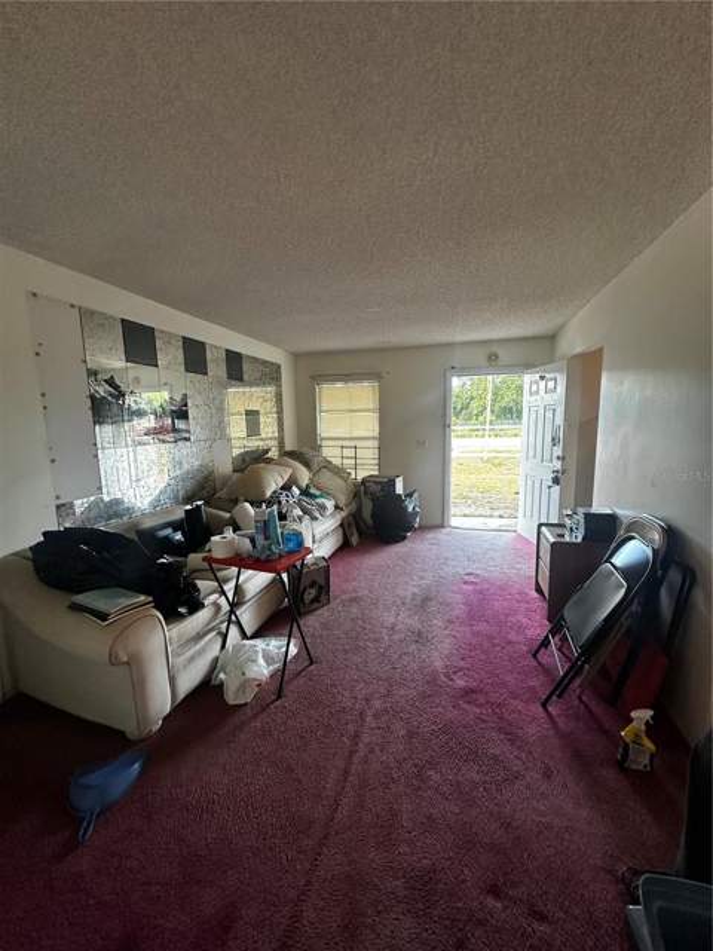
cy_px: 476
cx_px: 356
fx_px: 384
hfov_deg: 85.7
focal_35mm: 14
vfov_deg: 102.1
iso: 200
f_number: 2.2
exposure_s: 1/60
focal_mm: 2.22
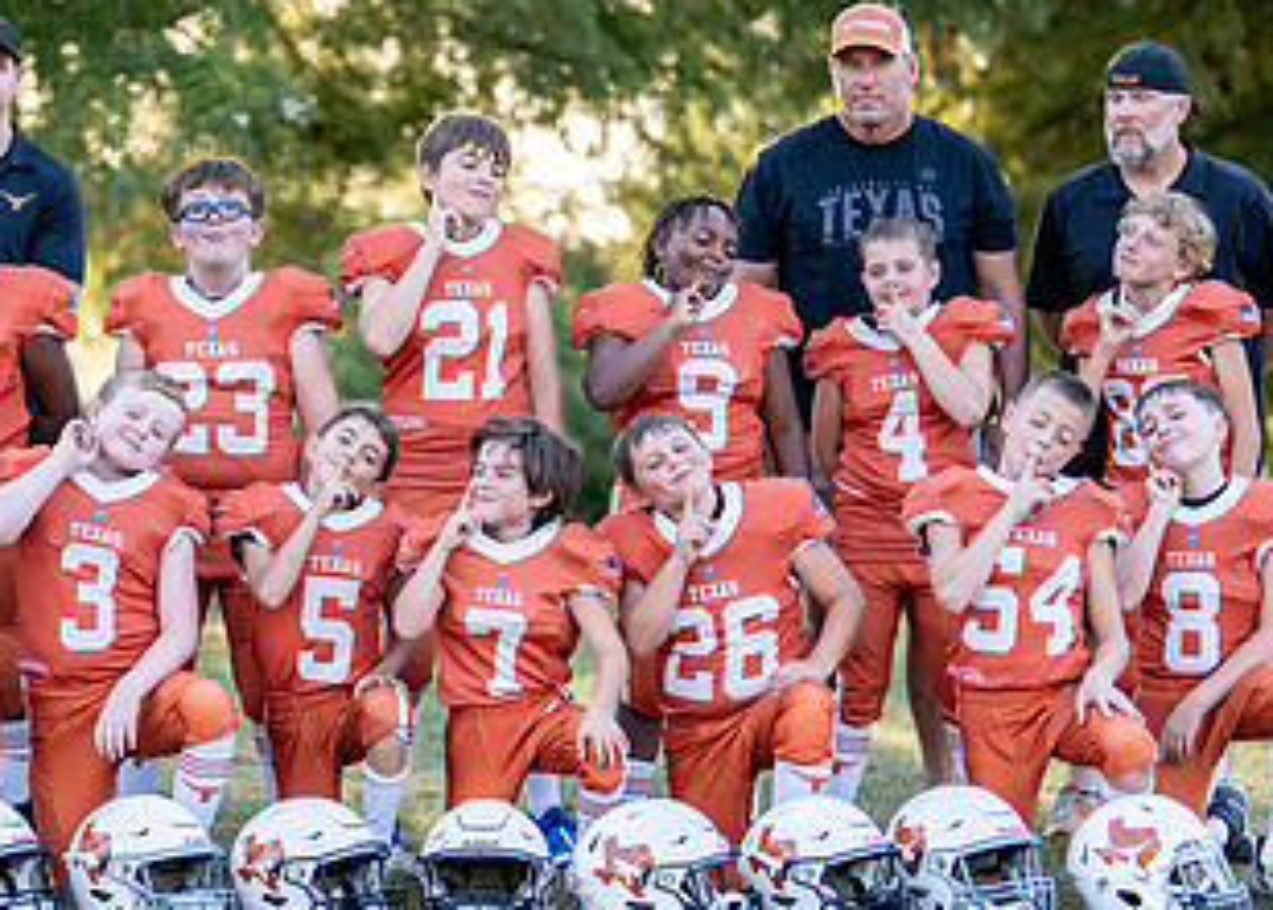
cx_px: 366
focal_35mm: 114
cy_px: 483
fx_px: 4123
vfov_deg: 12.6
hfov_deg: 17.5
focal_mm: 50
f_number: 1.2
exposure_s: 1/800
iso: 100
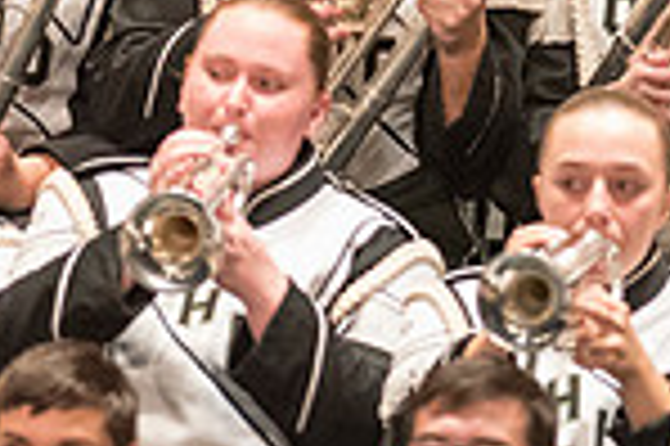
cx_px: 598
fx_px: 21751
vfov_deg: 1.2
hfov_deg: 1.8
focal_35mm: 1170
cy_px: -349
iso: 4000
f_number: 2.8
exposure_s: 1/500
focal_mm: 300
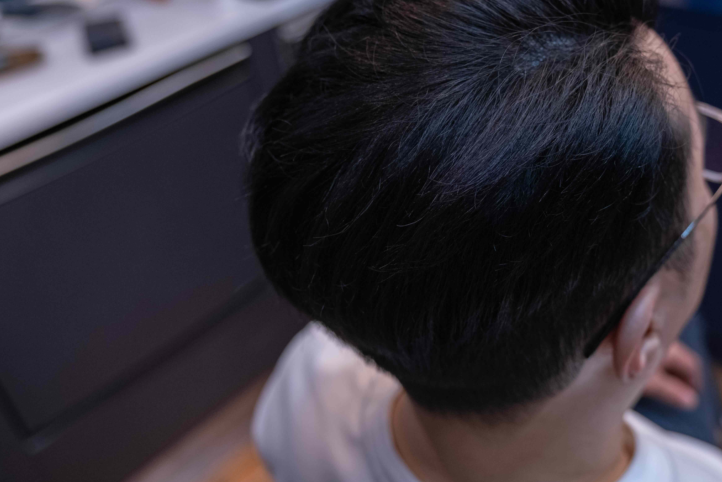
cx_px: 462
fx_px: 802
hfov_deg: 47.9
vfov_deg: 33.2
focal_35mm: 40
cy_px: 167
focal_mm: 20
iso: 1600
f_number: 2.8
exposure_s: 1/125
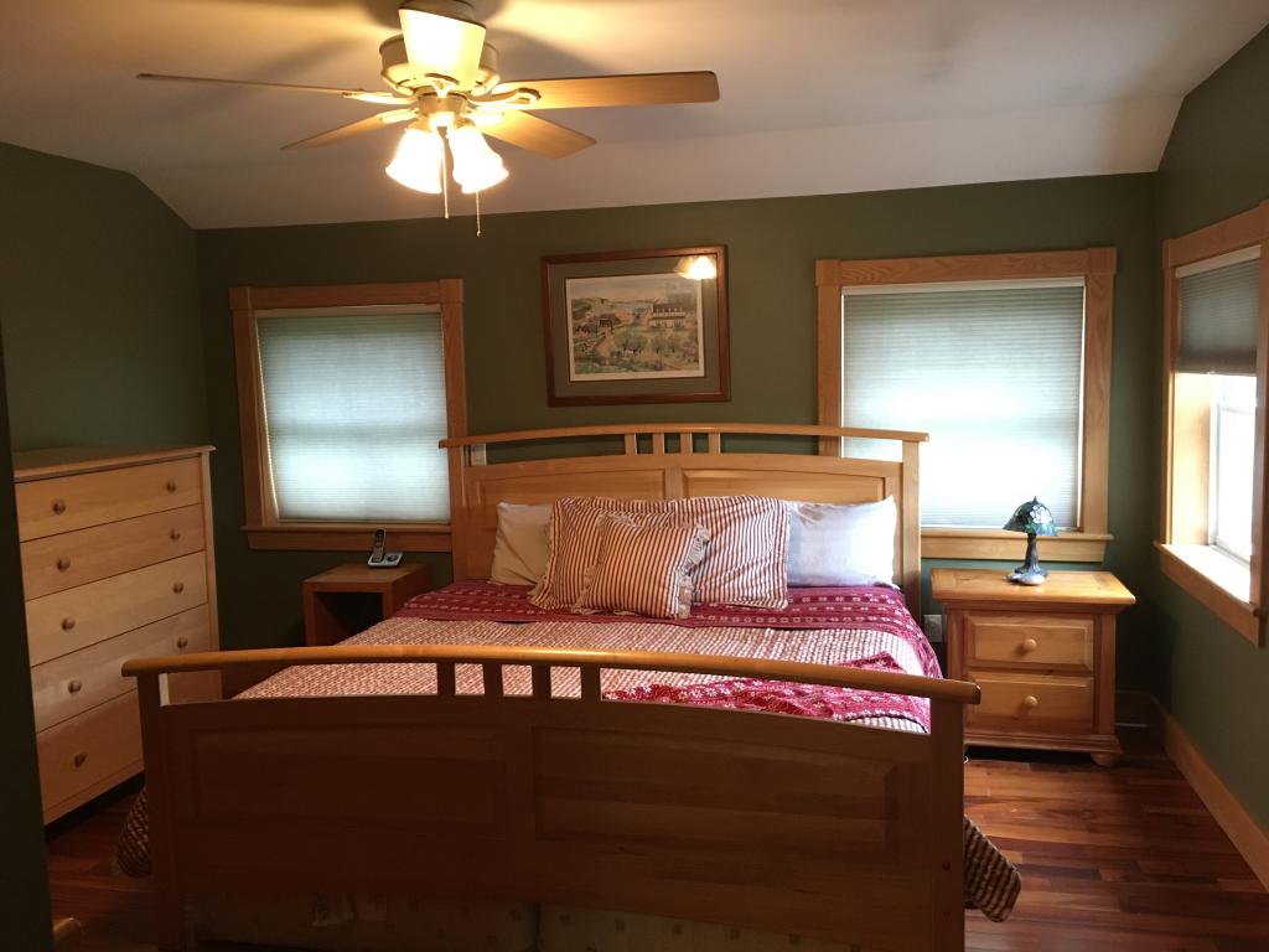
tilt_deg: -6.4
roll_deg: +1.6
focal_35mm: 29
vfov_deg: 48.2
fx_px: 1063
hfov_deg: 61.7
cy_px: 476
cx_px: 634
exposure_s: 1/30
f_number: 2.2
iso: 160
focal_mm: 4.15
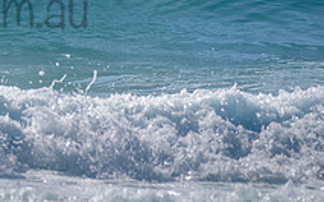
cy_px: -47
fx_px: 15016
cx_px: -173
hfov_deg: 1.2
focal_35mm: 1701
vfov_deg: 0.8
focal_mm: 500
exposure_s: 1/2000
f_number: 5.6
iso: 90
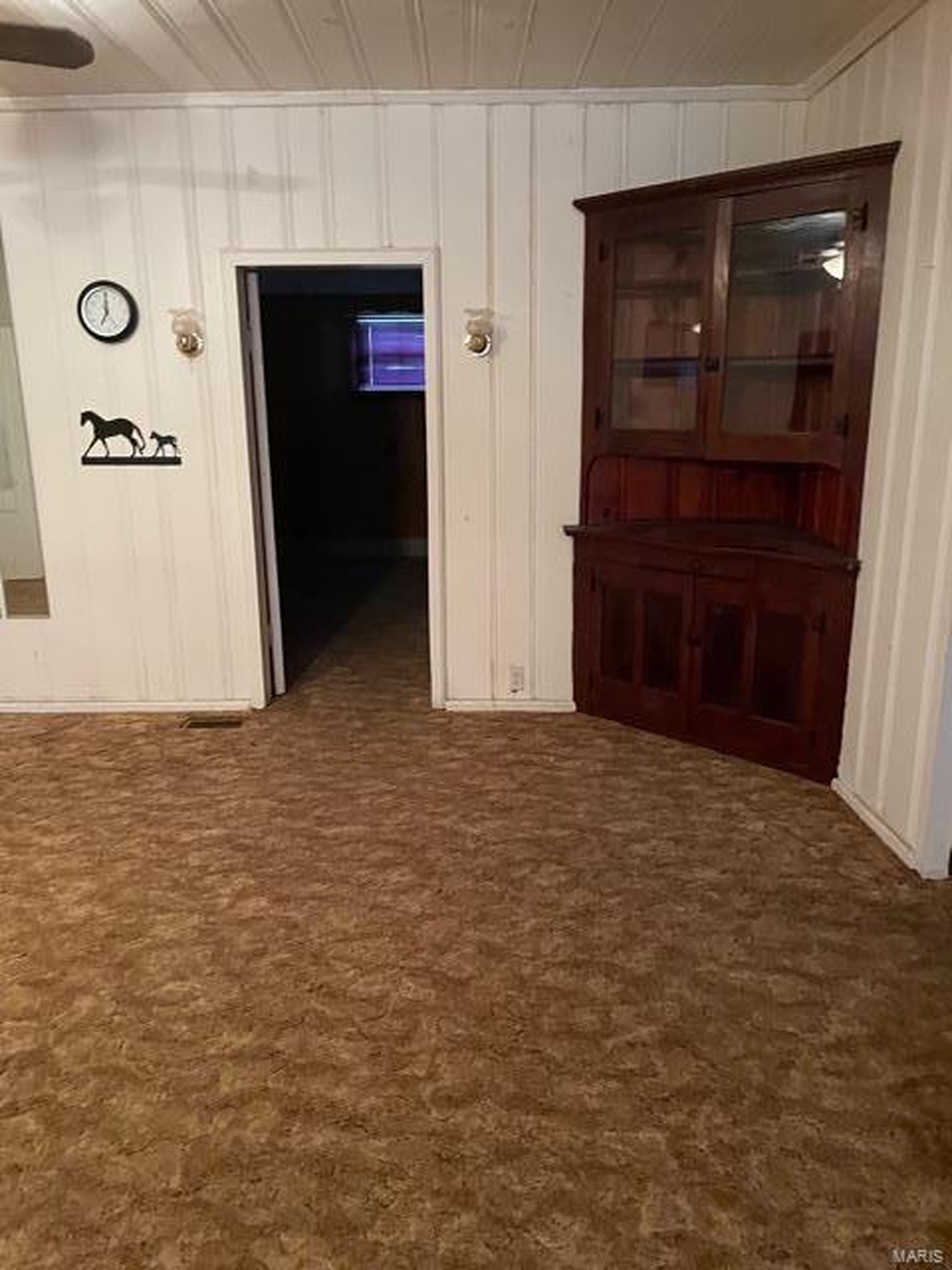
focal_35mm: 26
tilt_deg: -13.3
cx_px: 476
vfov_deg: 67.3
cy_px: 635
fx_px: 953
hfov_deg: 53.1
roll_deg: +0.5
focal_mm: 4.2
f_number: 1.6
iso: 640
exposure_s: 1/30
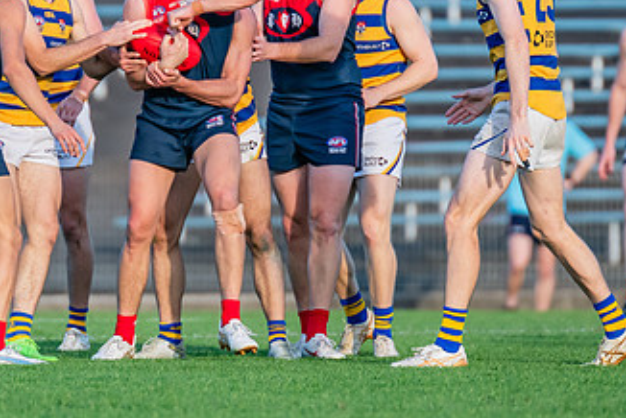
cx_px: 154
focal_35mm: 1078
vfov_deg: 1.3
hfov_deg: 1.9
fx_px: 18761
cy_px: 71
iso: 800
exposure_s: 1/1600
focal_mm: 420
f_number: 4.5
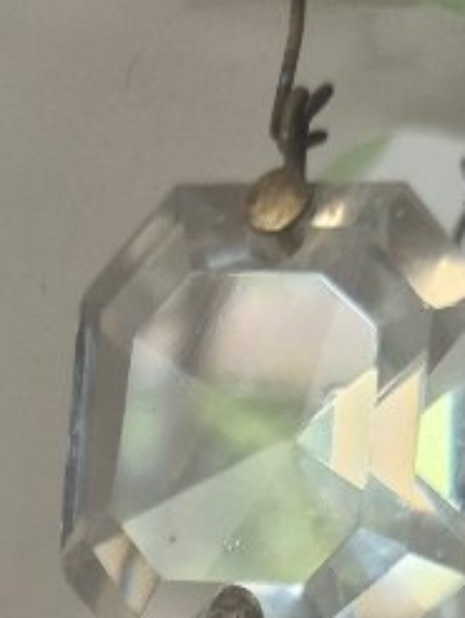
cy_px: 1259
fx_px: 2003
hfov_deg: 12.9
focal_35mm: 112
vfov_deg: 14.4
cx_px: -80
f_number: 1.8
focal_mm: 5.4
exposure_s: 1/100
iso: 250
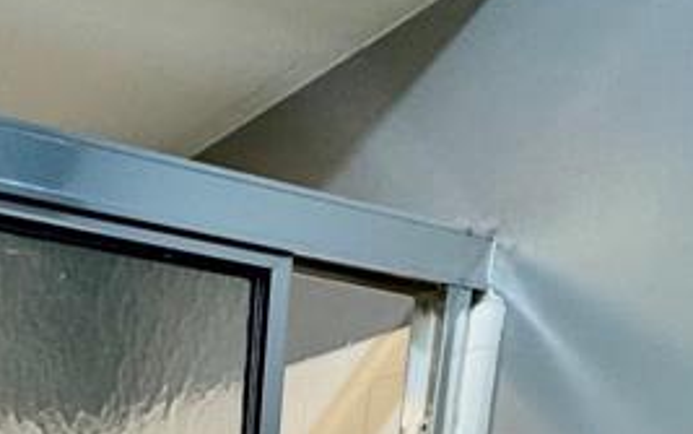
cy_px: 964
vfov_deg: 15.6
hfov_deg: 32.4
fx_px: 1077
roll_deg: -0.9
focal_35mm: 57
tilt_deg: -16.0
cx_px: -23
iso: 160
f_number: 2.2
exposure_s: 1/60
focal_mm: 2.22
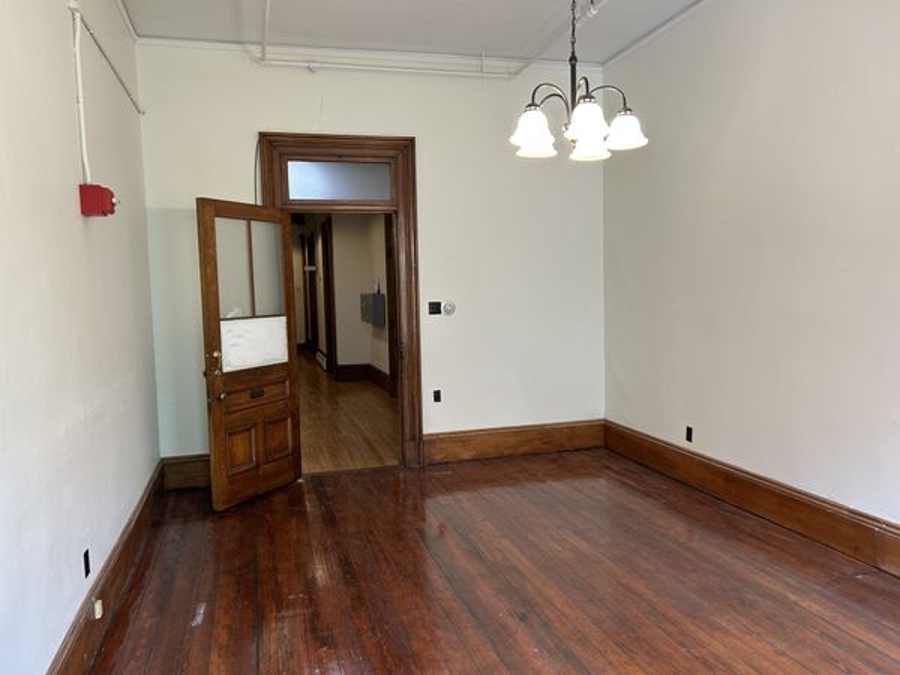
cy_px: 338
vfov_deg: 53.1
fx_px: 676
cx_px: 450
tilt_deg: -4.3
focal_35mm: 26
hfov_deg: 67.3
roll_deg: +1.3
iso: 125
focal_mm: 5.7
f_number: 1.5
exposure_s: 1/120
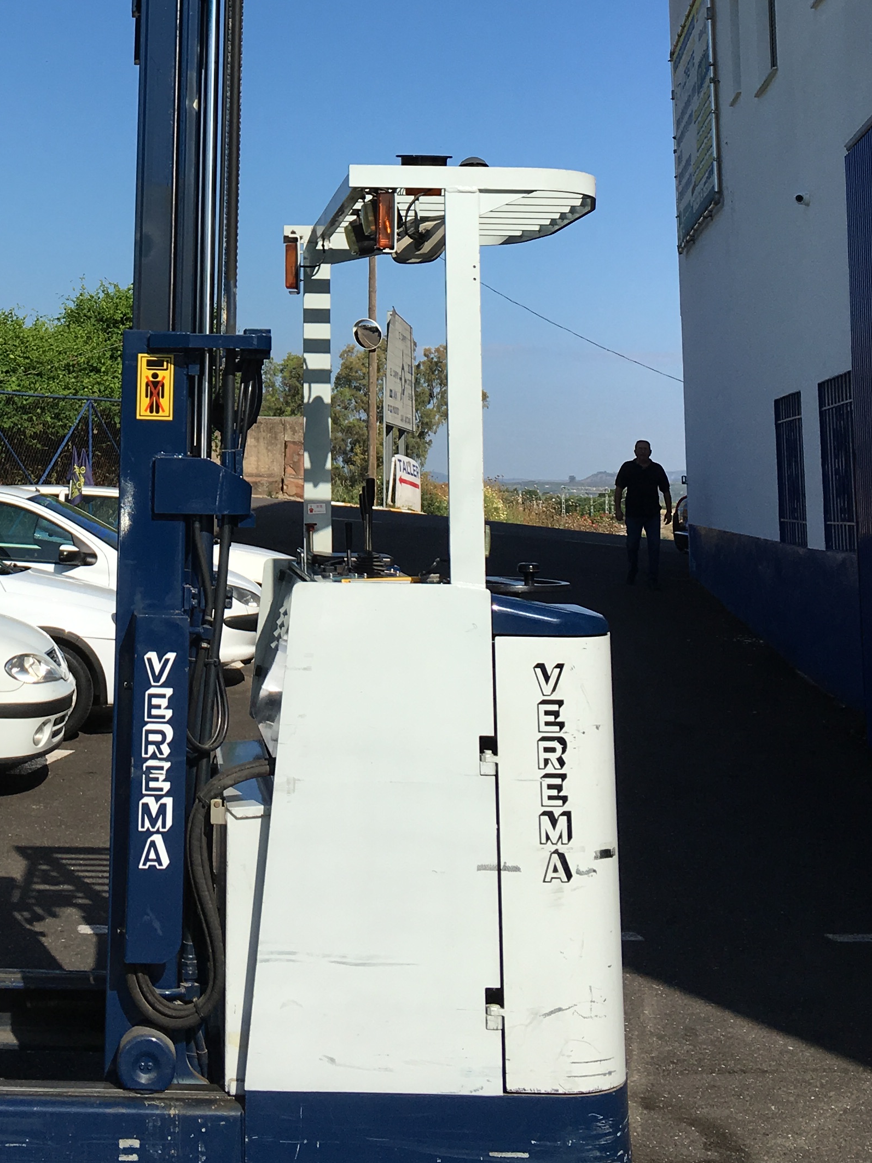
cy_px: 154
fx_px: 1848
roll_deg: -1.6
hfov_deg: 25.8
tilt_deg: +10.9
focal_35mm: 55
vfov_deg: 33.4
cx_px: 117
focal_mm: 4.15
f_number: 2.2
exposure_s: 1/2481
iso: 25
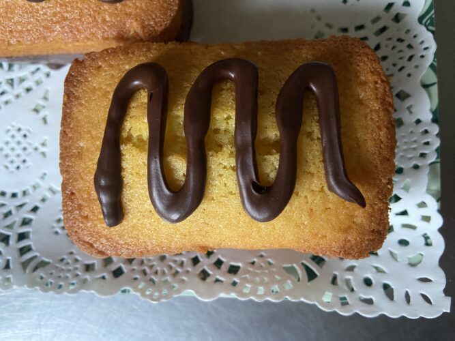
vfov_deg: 54.9
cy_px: 170
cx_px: 228
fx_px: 329
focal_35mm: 25
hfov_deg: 69.4
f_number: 1.8
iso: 500
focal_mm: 4.25
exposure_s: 1/60
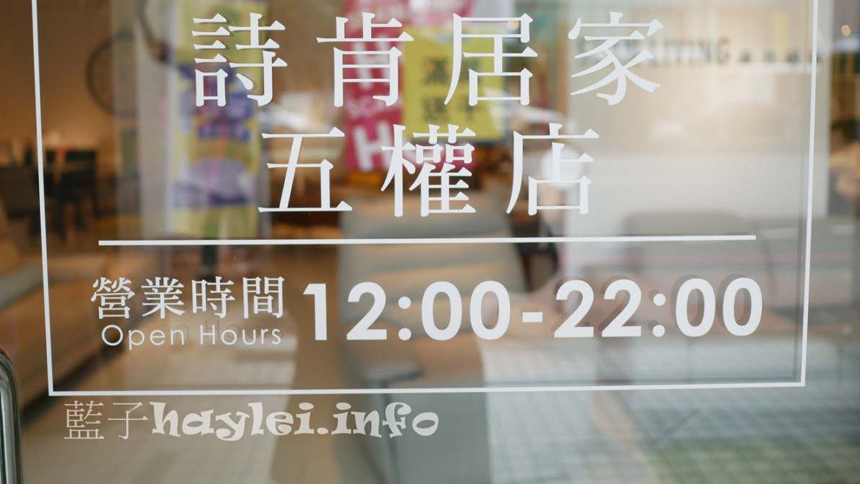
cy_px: 159
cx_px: 427
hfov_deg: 59.5
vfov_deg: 35.3
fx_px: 753
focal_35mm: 33
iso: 200
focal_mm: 15
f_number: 1.7
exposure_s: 1/320
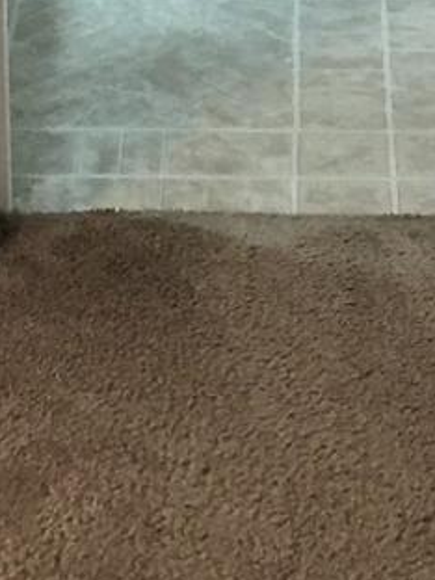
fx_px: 3116
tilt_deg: -10.2
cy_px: -764
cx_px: 169
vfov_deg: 9.6
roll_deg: +0.7
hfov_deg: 8.0
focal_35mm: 186
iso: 40
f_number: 2.2
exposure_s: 1/15
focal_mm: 4.15
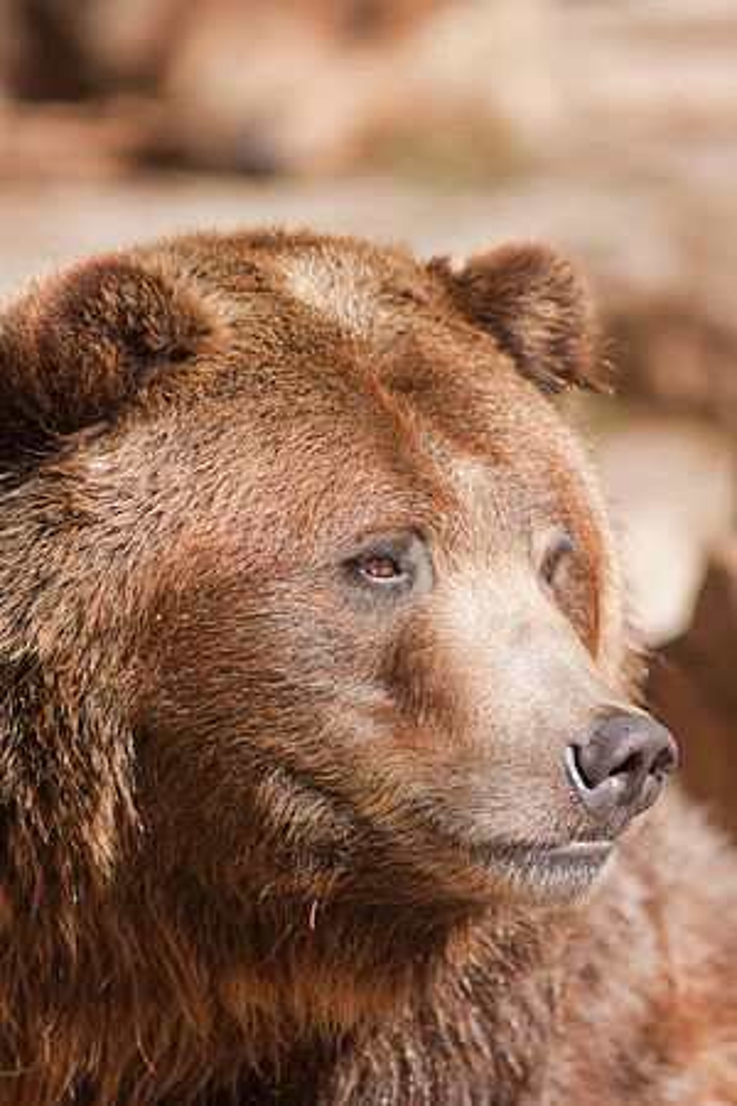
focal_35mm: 450
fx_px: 13818
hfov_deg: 3.1
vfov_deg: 4.6
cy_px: 553
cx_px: 368
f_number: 2.8
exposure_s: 1/1000
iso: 160
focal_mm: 300
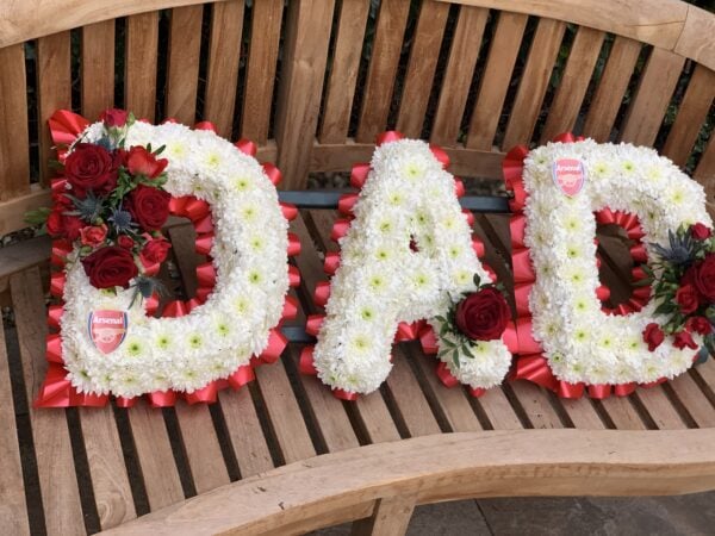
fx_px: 1074
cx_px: 358
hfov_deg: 36.8
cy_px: 268
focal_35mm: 52
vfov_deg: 28.0
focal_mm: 6
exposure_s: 1/122
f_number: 2.4
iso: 50
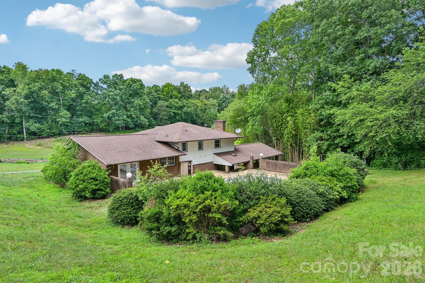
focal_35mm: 20
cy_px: 142
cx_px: 212
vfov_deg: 60.7
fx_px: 242
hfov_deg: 82.6
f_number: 8
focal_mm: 20.5
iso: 100
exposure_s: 1/60
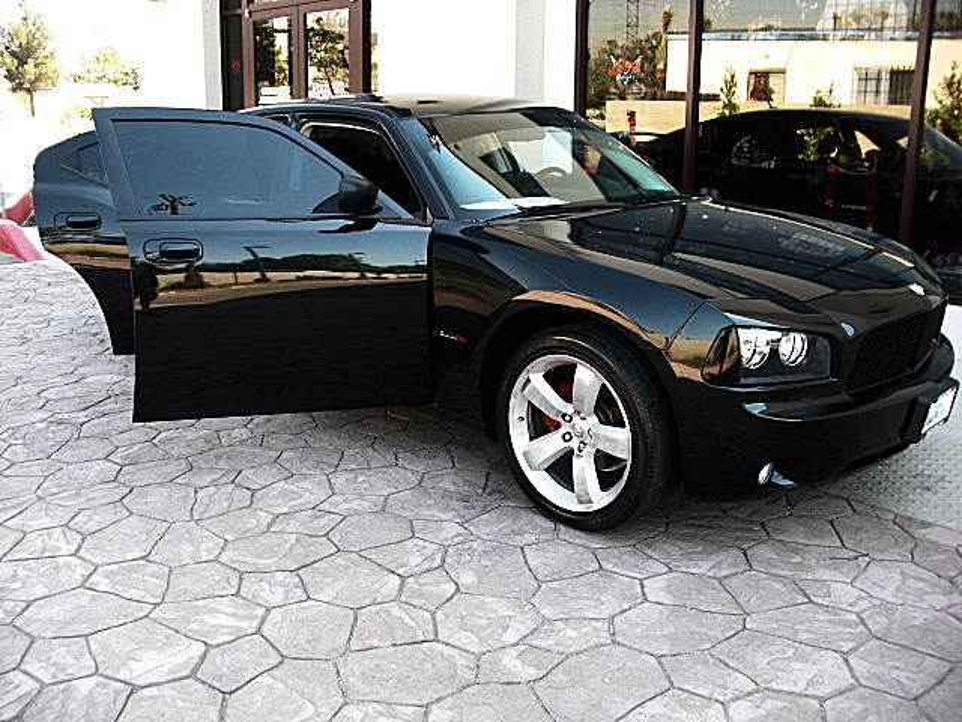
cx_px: 481
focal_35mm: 36
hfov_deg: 51.4
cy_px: 361
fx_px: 1000
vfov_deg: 39.7
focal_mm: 6.3
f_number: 2.8
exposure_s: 1/125
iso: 100
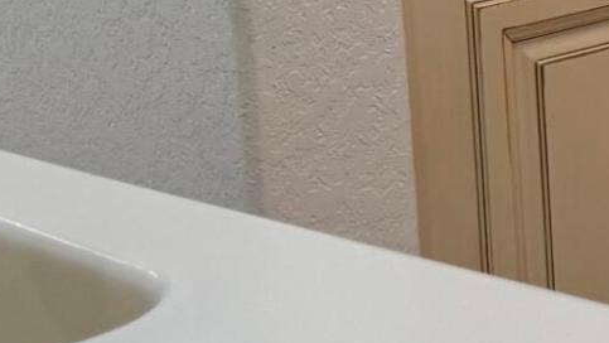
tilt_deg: -7.6
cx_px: 1131
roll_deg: +1.9
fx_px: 2520
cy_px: -235
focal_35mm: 156
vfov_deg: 7.6
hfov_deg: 12.5
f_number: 1.78
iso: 100
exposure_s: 1/120
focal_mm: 6.76
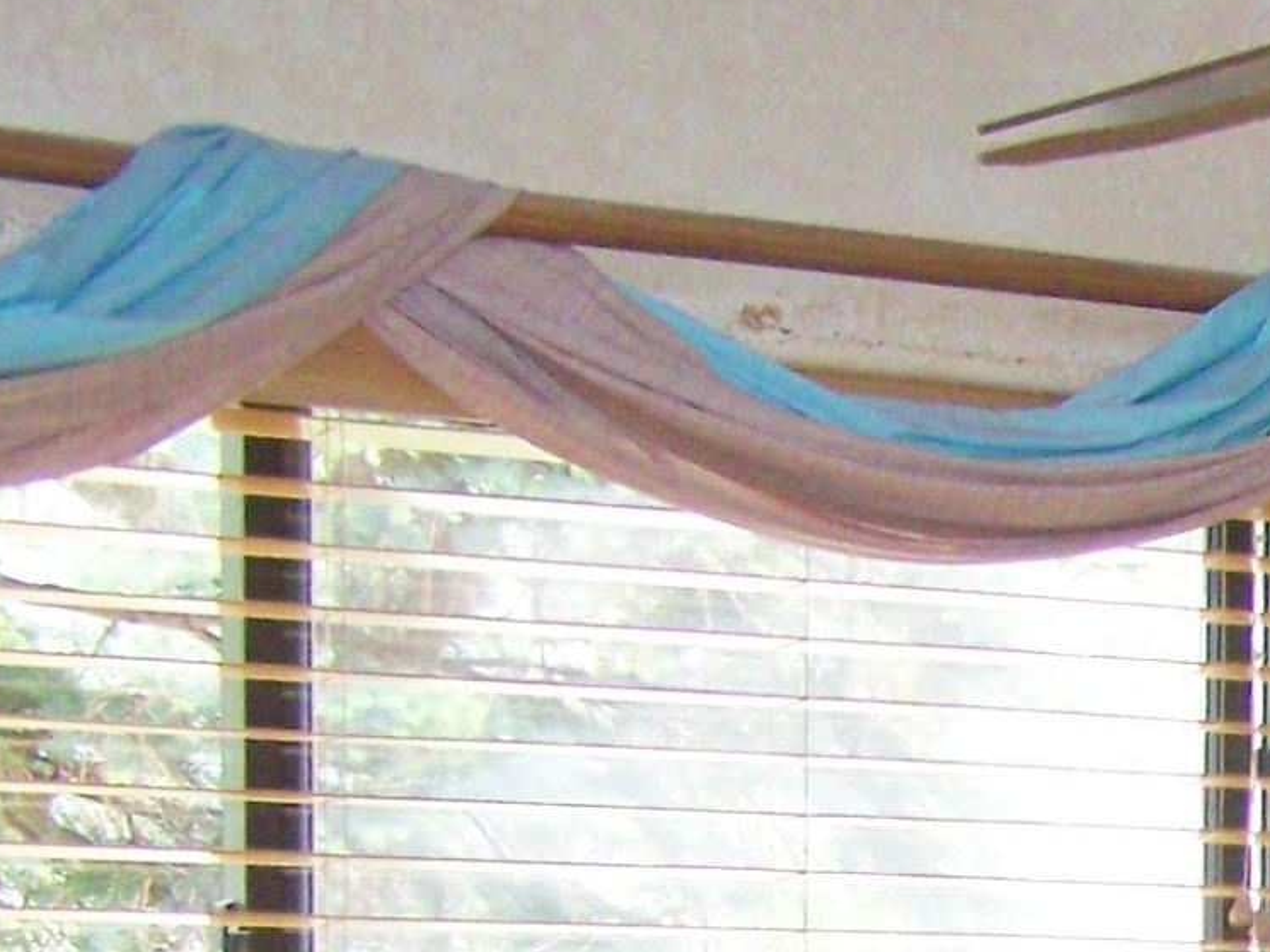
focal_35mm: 153
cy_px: 1725
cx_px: 2187
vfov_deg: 9.2
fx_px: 5614
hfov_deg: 12.0
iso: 160
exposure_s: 1/60
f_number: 2.8
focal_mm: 6.3
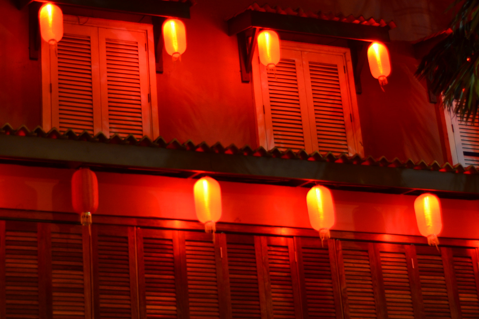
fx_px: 1184
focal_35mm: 89
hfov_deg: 22.9
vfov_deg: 15.4
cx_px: 218
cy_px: 167
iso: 400
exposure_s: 1/60
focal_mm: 50
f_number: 1.8
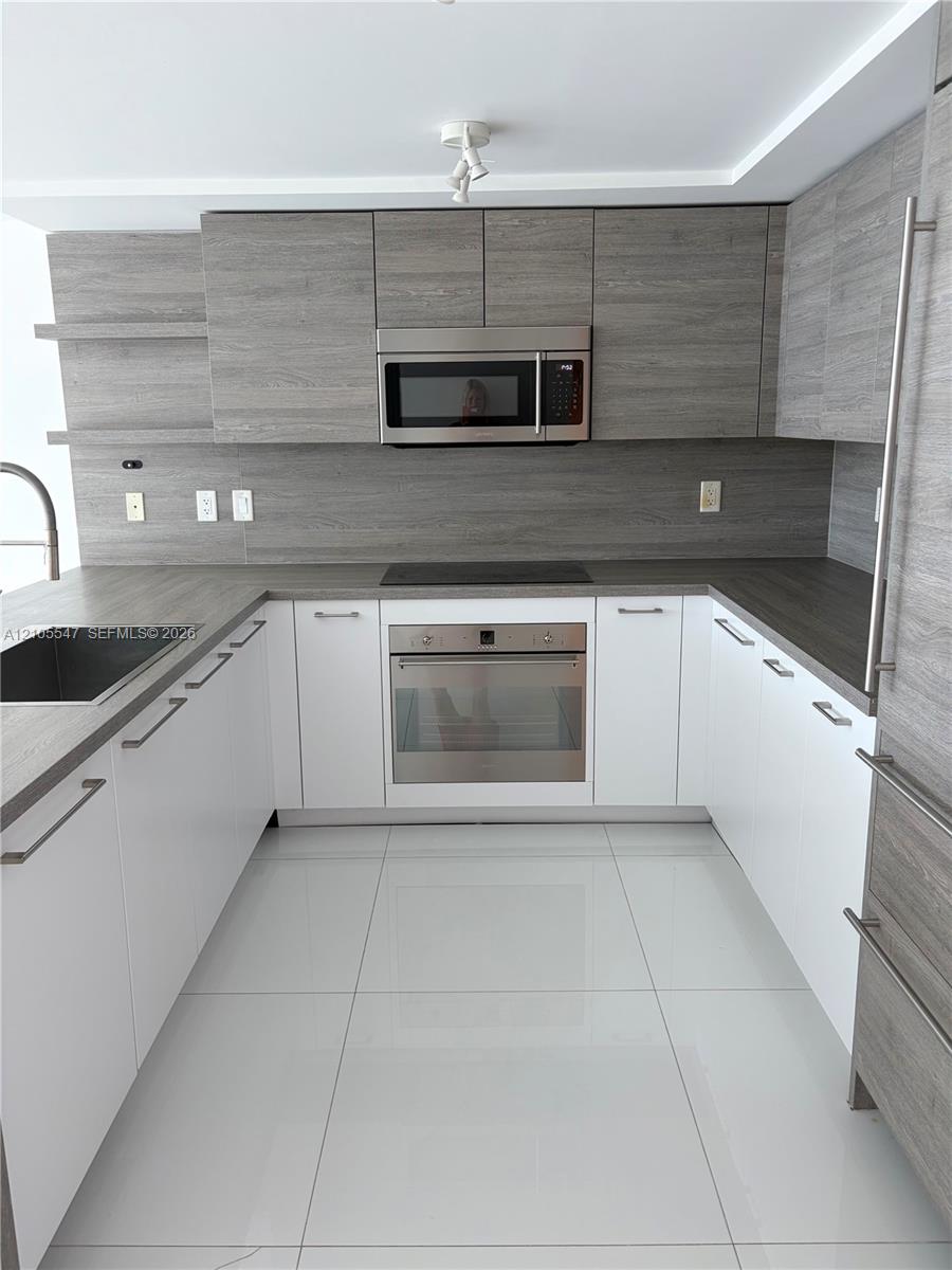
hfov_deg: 53.1
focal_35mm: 26
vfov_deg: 67.3
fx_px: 953
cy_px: 635
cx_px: 476
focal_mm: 5.96
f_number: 1.6
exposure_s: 1/122
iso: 50
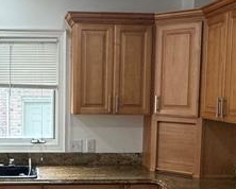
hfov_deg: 29.6
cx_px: 65
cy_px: 131
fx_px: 440
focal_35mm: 63
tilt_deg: -5.9
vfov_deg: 24.1
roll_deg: -0.7
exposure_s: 1/60
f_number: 2.2
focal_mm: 2.22
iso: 320
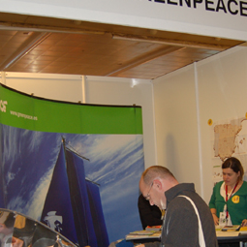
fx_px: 436
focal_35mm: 54
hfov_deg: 31.6
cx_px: 132
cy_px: 178
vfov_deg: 31.2
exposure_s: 1/60
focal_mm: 18
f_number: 3.5
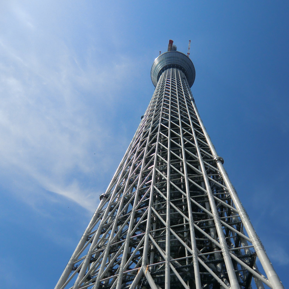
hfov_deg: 55.0
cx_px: 179
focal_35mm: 29
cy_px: 143
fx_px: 274
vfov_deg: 55.6
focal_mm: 4.3
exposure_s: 1/400
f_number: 7.5
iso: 64
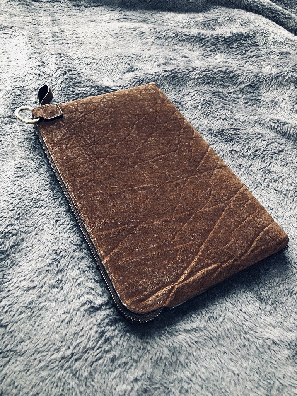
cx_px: 148
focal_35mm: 28
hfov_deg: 49.7
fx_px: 320
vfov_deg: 63.4
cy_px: 198
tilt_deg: -49.1
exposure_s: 1/6
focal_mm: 3.99
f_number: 1.8
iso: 80
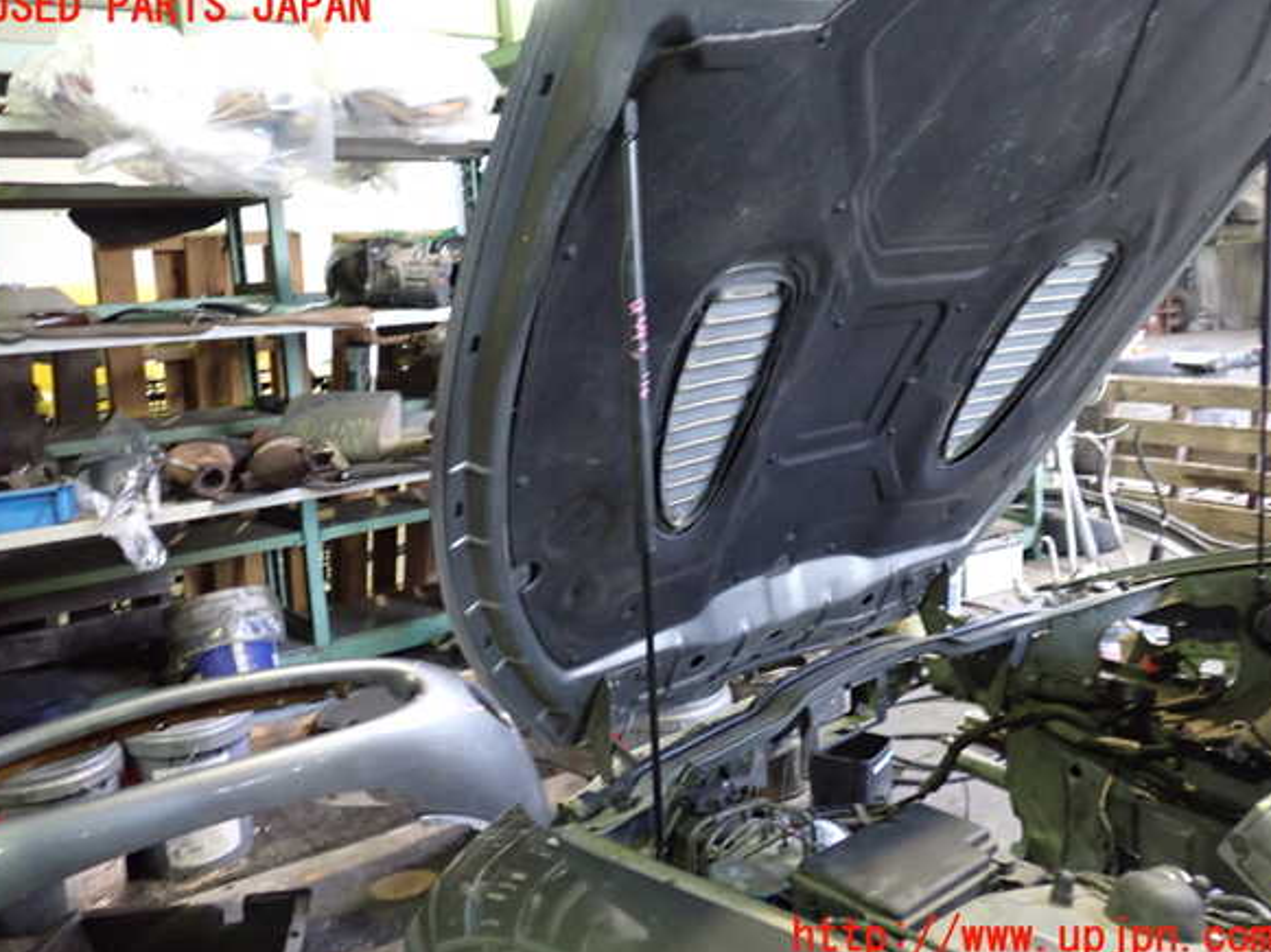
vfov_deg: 45.4
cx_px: 630
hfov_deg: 58.4
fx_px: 1138
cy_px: 473
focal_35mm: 31
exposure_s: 1/30
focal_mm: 5.4
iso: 800
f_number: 2.3
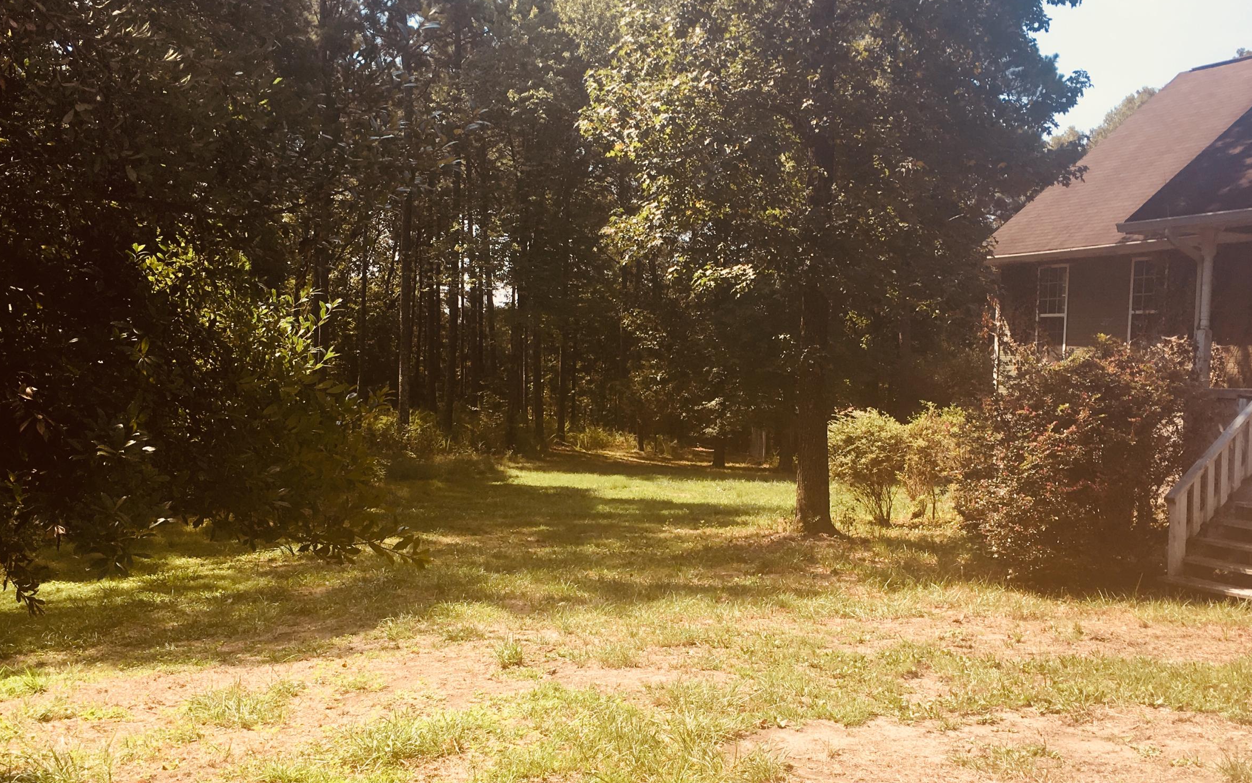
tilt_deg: -6.4
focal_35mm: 39
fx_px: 1331
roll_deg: -1.0
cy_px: 481
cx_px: 678
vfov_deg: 32.6
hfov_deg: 50.3
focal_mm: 4.15
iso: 25
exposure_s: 1/541
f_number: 2.2
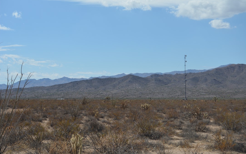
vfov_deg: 15.4
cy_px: 76
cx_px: 123
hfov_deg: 24.5
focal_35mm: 85
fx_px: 567
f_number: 8
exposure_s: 1/400
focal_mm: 55
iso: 100
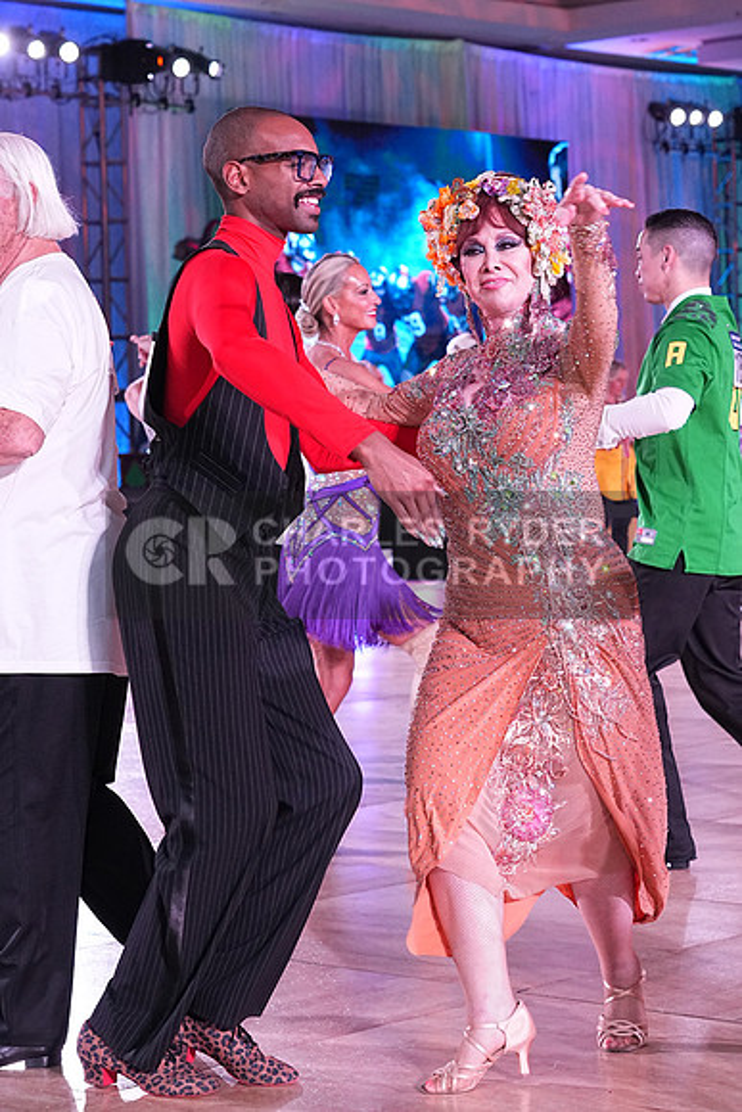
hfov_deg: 15.2
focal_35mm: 90
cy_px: 556
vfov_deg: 22.6
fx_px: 2781
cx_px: 371
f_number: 5
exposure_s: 1/320
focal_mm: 60
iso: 2500
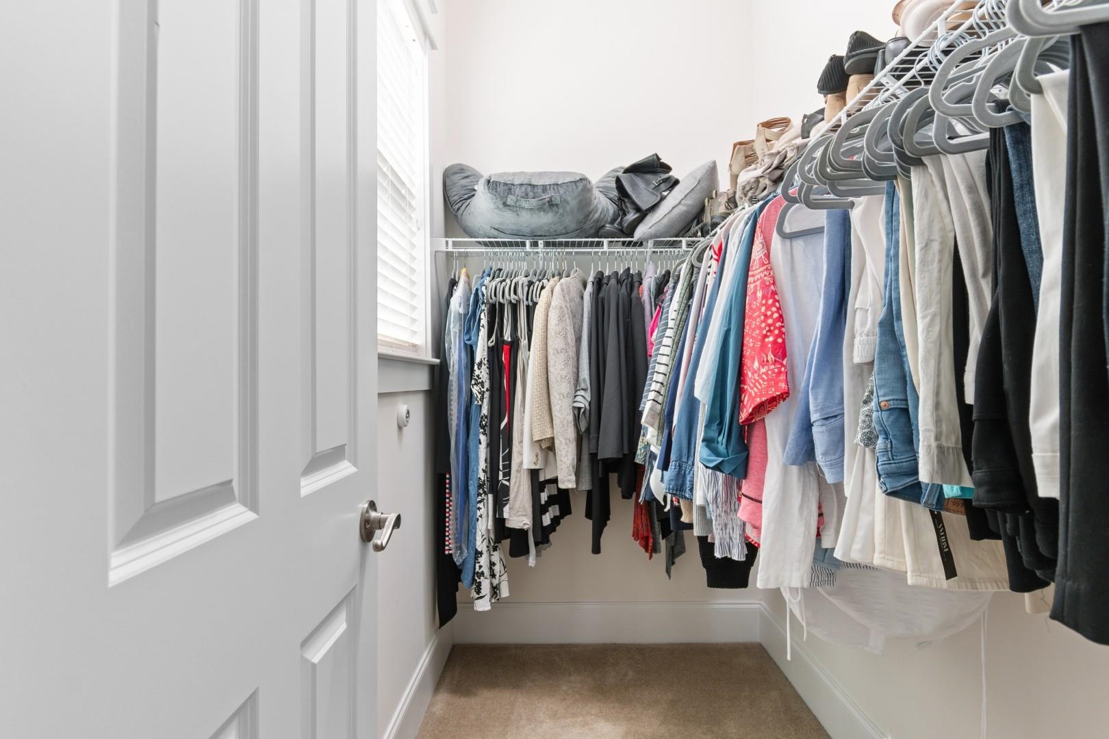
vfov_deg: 64.6
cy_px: 370
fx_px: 585
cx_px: 554
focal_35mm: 19
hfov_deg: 86.9
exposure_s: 1/3
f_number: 4.8
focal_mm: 13
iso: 100
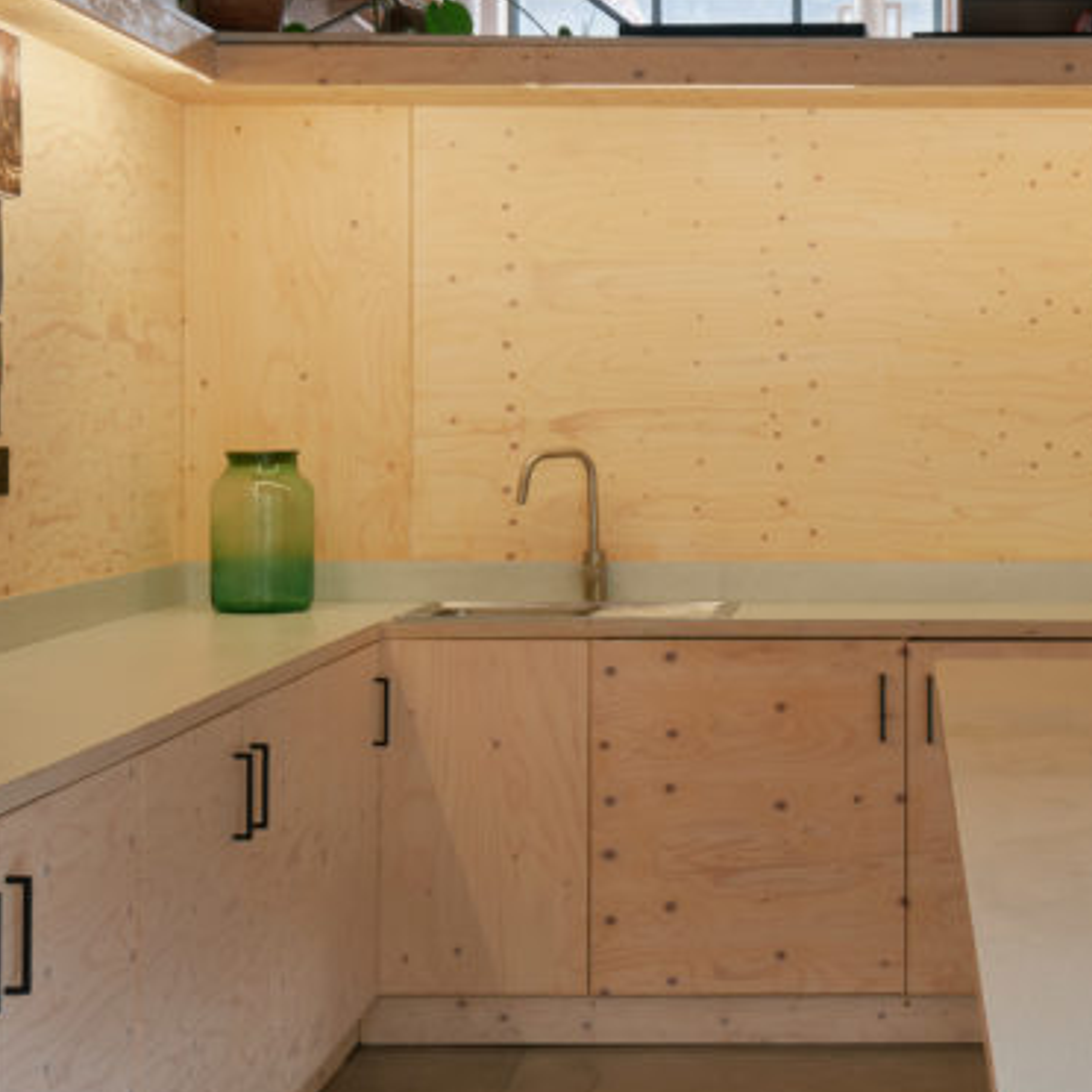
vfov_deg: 26.4
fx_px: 2320
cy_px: 432
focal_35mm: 65
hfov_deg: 25.9
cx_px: 901
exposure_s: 1/1.59
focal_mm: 24.9
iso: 400
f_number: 8
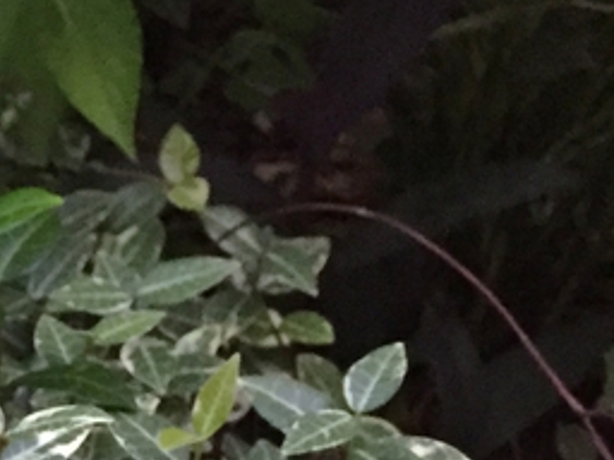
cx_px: -408
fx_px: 2058
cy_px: 906
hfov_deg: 15.2
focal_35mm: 116
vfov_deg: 11.5
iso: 250
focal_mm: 4.15
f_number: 2.2
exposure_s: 1/24
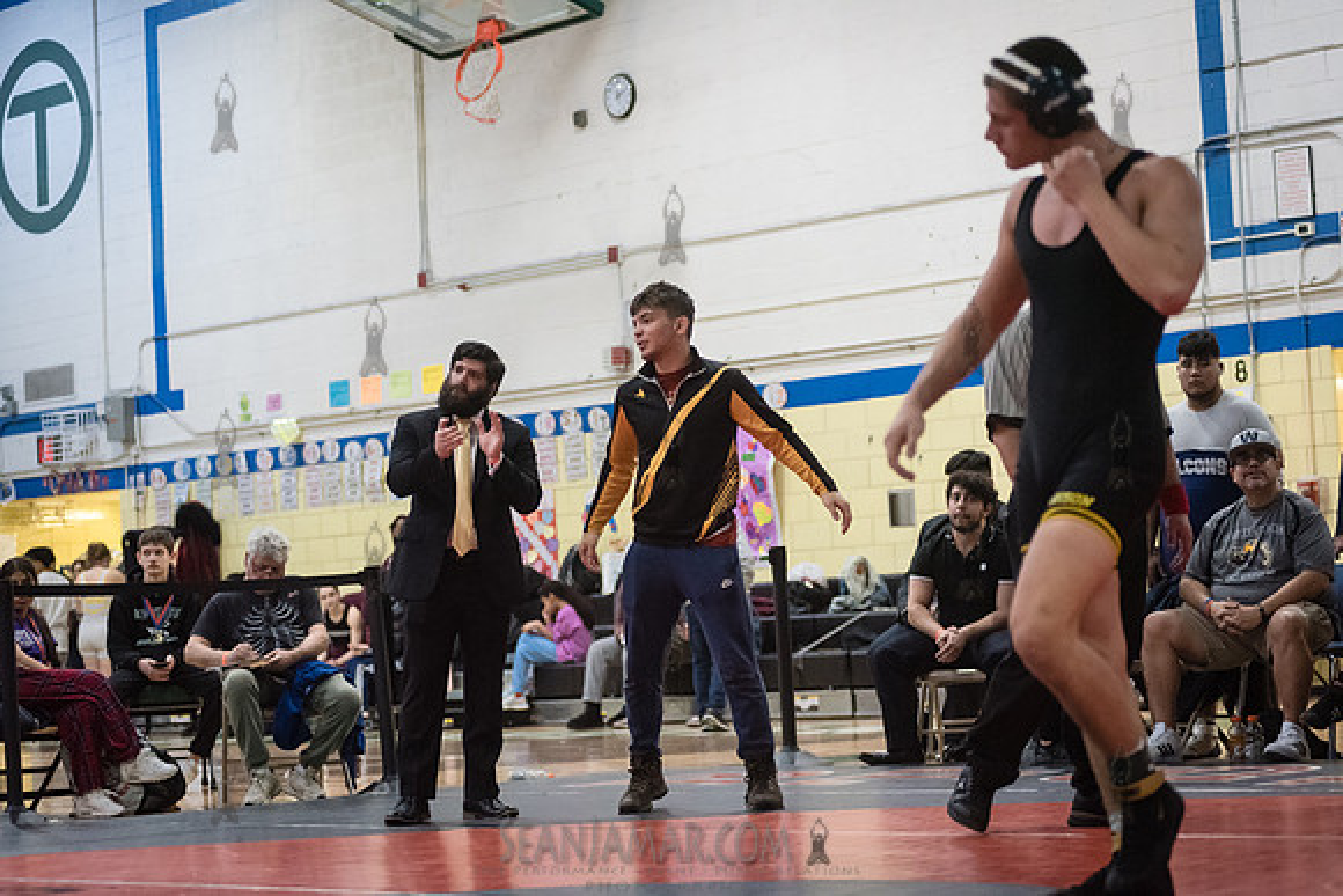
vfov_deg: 14.9
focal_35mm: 92
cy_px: 448
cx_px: 672
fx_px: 3433
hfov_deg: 22.1
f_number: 3.5
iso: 8000
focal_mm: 92
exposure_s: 1/500
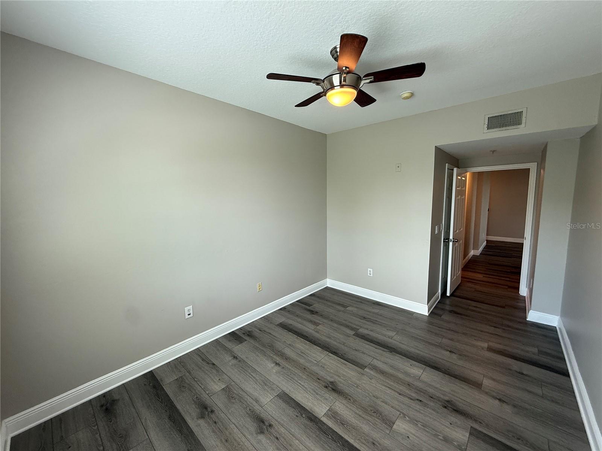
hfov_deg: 102.1
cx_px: 301
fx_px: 243
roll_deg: +1.9
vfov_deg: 85.7
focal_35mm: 14
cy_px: 226
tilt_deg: -5.3
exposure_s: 1/120
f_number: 2.2
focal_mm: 2.22
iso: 125
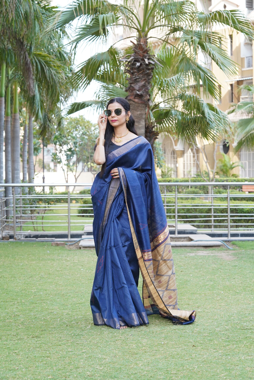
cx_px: 127
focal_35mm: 90
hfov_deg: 15.2
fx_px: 952
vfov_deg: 22.6
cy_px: 190
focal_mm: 90
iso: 500
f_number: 8
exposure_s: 1/100
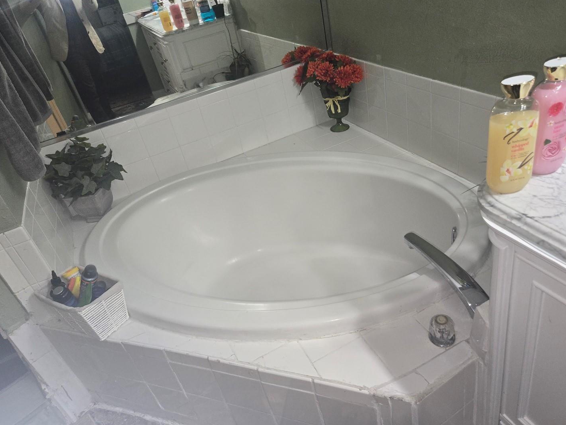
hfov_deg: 67.3
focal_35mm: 26
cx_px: 293
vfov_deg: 53.1
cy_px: 205
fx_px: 425
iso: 100
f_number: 1.8
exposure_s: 1/60
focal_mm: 5.4
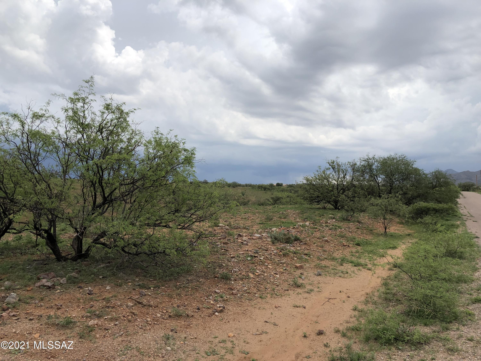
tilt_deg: +0.9
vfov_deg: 49.7
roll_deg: -0.5
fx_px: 389
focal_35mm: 28
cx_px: 240
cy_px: 180
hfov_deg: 63.4
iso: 20
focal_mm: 3.99
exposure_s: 1/2667
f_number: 1.8
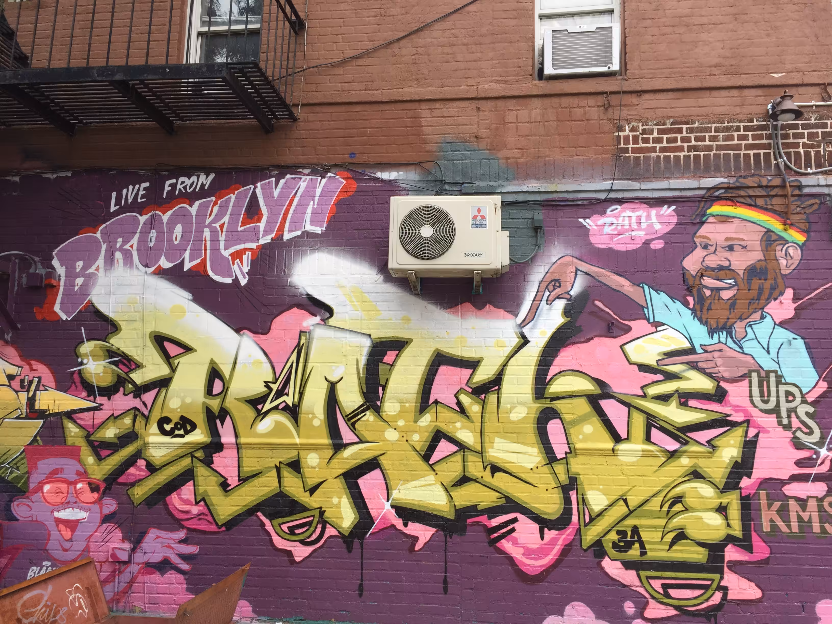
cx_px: 416
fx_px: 697
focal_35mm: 29
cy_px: 312
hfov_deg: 61.7
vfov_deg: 48.2
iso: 32
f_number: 2.2
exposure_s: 1/399
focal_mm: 4.15
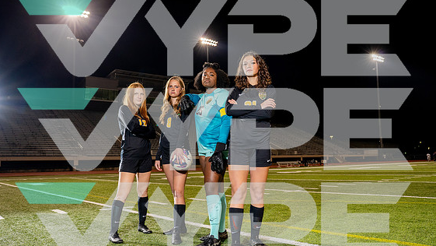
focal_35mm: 31
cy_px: 133
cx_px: 210
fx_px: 359
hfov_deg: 62.6
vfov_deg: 37.8
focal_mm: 28
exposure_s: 1/250
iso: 800
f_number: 5.6
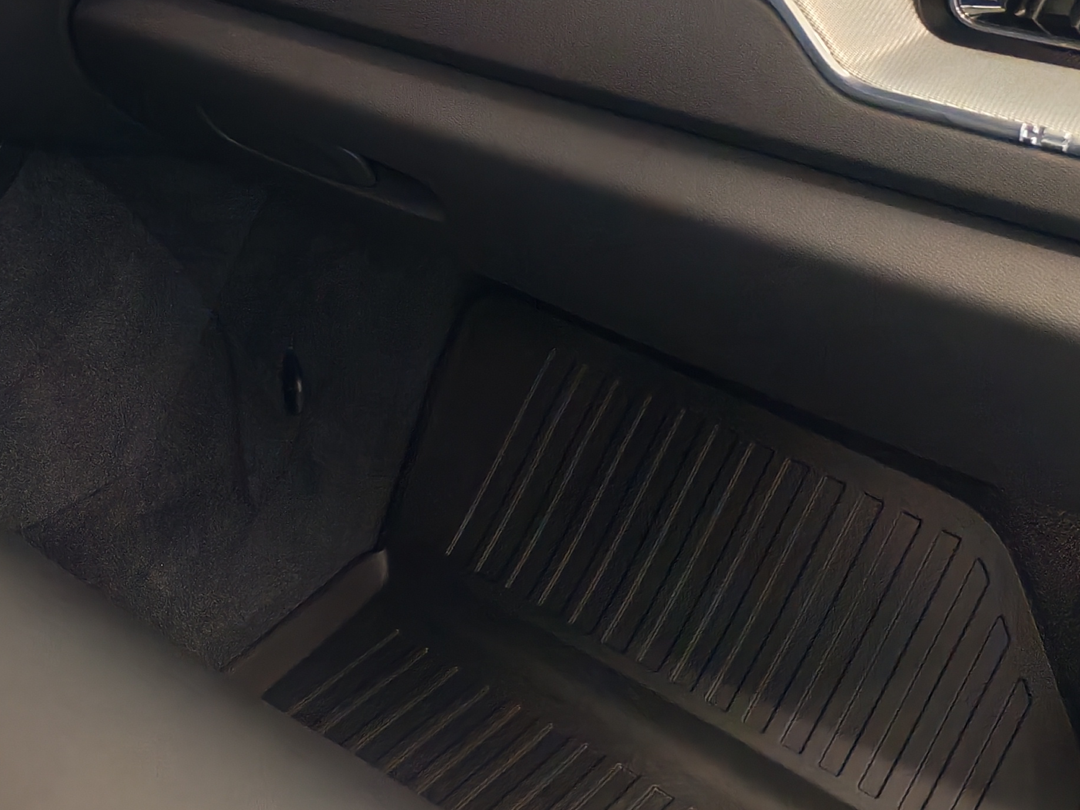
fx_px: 2153
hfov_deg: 26.0
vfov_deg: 20.8
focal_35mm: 69
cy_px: 43
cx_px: -112
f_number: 1.9
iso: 1025
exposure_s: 1/100
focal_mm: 6.12
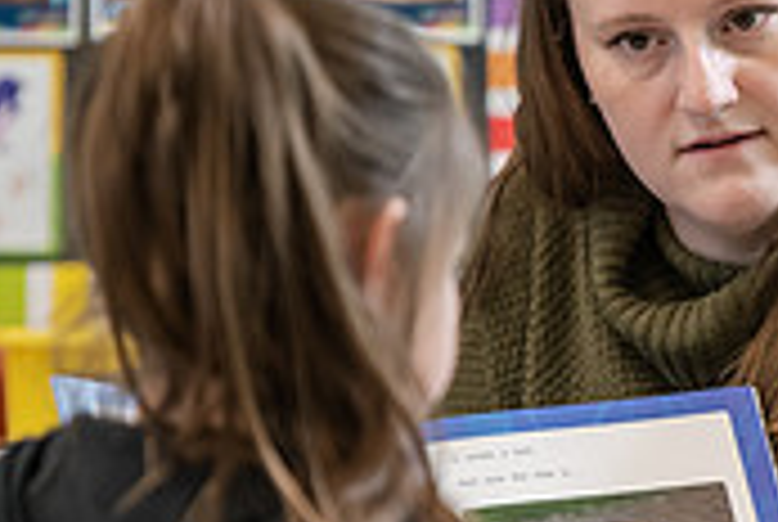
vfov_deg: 2.6
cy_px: 340
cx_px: 1039
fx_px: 11603
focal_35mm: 536
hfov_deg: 3.8
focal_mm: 160
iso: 1000
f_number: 3.2
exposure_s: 1/160
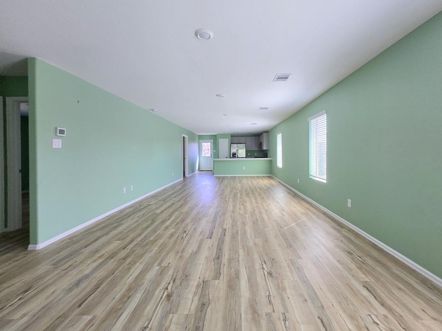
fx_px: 179
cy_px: 154
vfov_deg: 85.5
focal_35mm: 14
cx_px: 232
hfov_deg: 102.0
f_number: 2.2
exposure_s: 1/60
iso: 64
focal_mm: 1.7
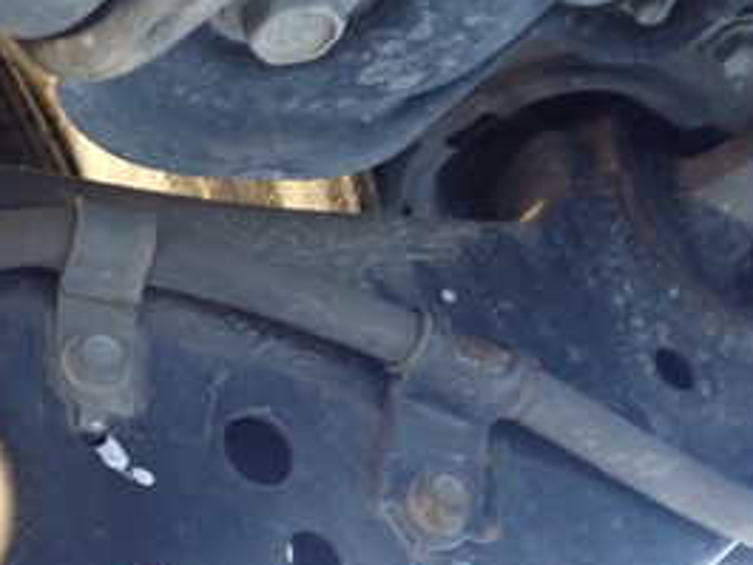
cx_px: 54
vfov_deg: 21.4
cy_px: 451
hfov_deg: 27.4
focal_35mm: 68
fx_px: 1480
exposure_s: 1/30
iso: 800
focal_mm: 5.4
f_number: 2.3
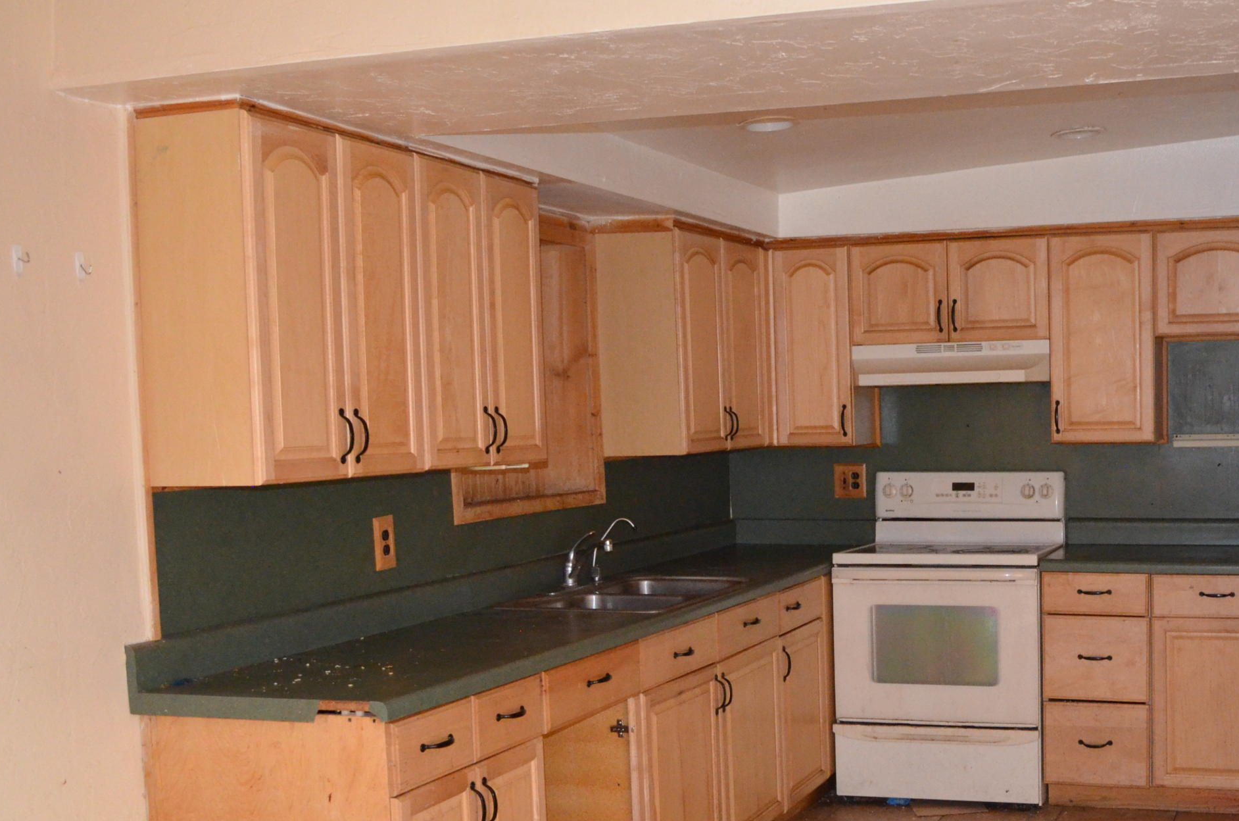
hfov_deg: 44.3
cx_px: 896
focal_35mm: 43
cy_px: 548
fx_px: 1477
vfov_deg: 30.8
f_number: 3.5
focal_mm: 18
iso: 3200
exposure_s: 1/60
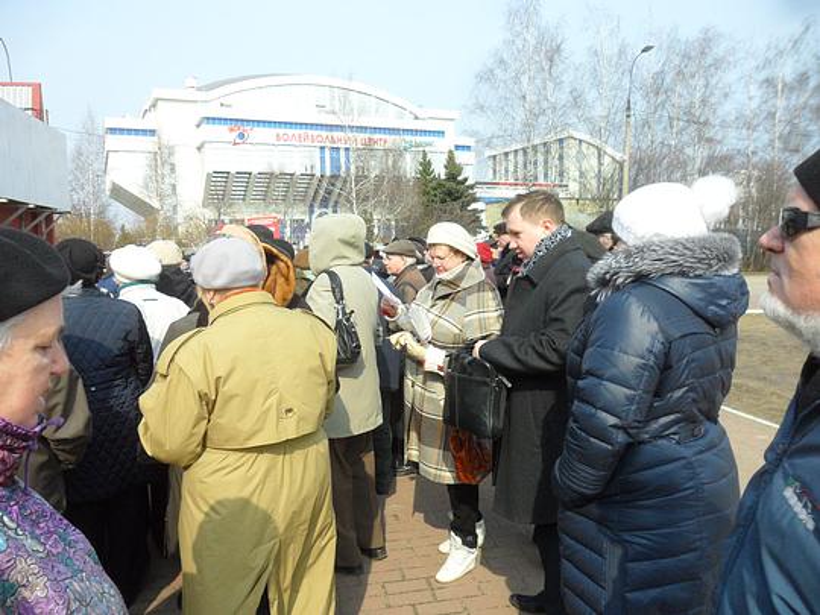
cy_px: 308
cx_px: 410
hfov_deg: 65.3
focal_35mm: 27
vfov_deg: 51.4
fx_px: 640
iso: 200
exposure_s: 1/1000
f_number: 3.5
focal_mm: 4.9
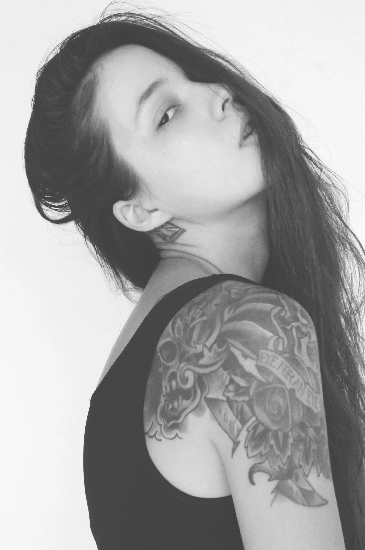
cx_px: 189
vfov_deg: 39.6
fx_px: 762
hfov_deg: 26.9
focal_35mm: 50
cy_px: 275
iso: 800
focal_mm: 32
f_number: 5
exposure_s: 1/100
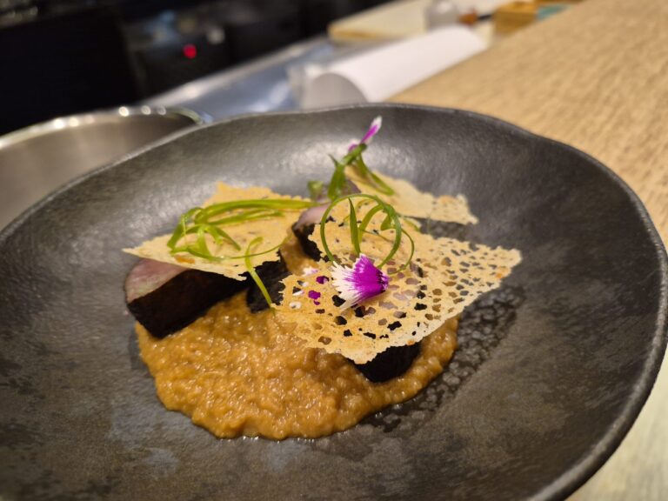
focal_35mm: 23
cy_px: 250
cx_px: 334
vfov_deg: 58.9
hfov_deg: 73.9
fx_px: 444
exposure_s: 1/120
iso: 500
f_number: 1.8
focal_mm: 5.4
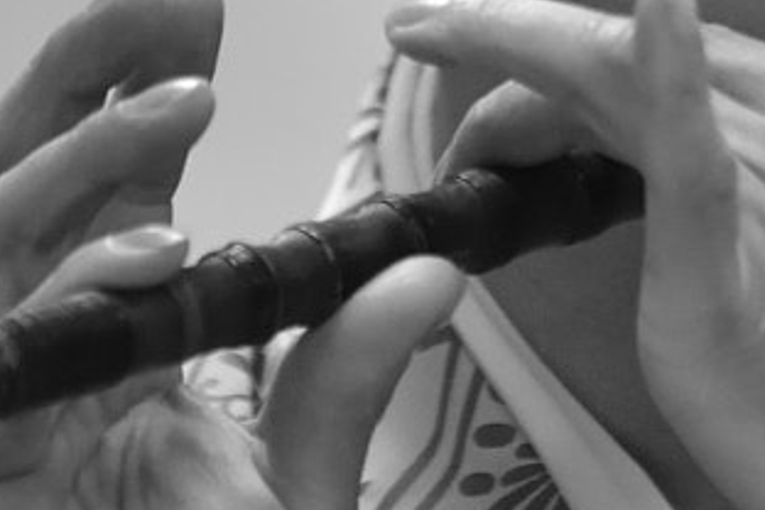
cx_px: 885
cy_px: -346
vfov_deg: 1.3
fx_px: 21780
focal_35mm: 1025
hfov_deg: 2.0
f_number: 2.8
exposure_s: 1/200
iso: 1600
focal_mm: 200
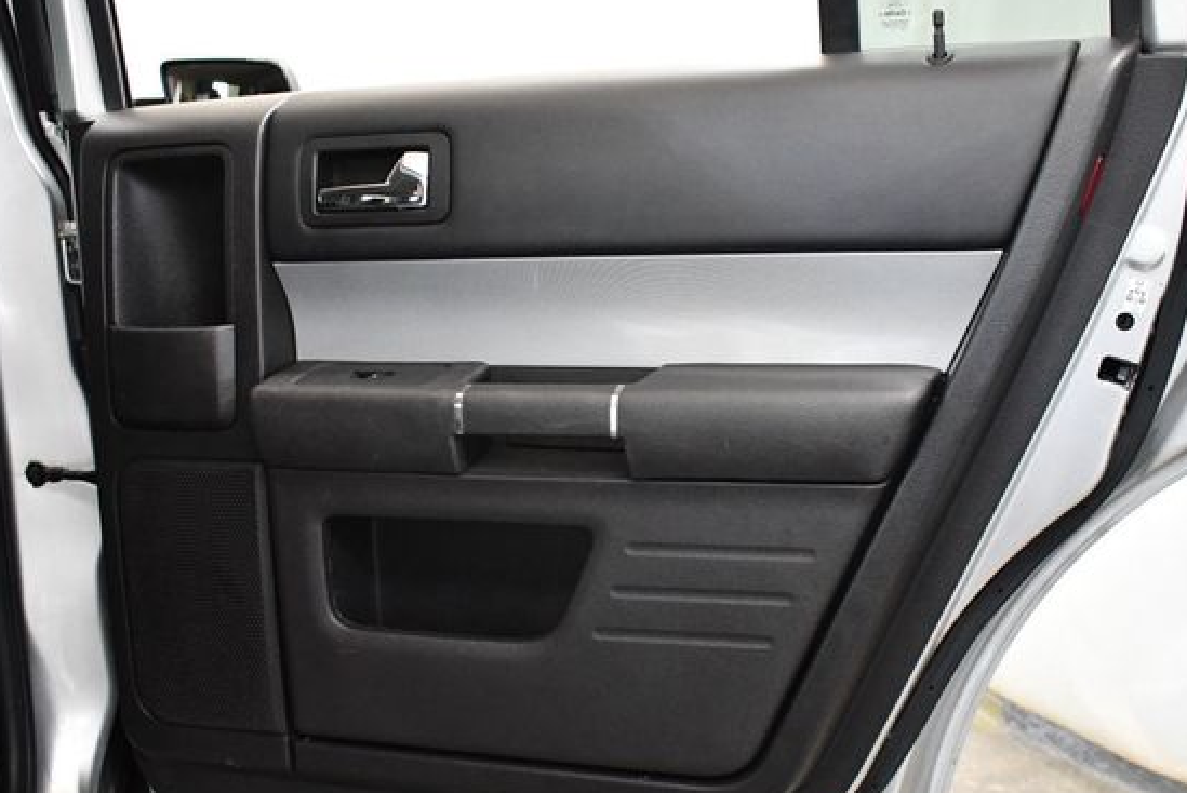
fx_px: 1386
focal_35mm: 42
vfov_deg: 31.9
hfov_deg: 46.4
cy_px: 449
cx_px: 610
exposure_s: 1/100
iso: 3200
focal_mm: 18
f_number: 3.5
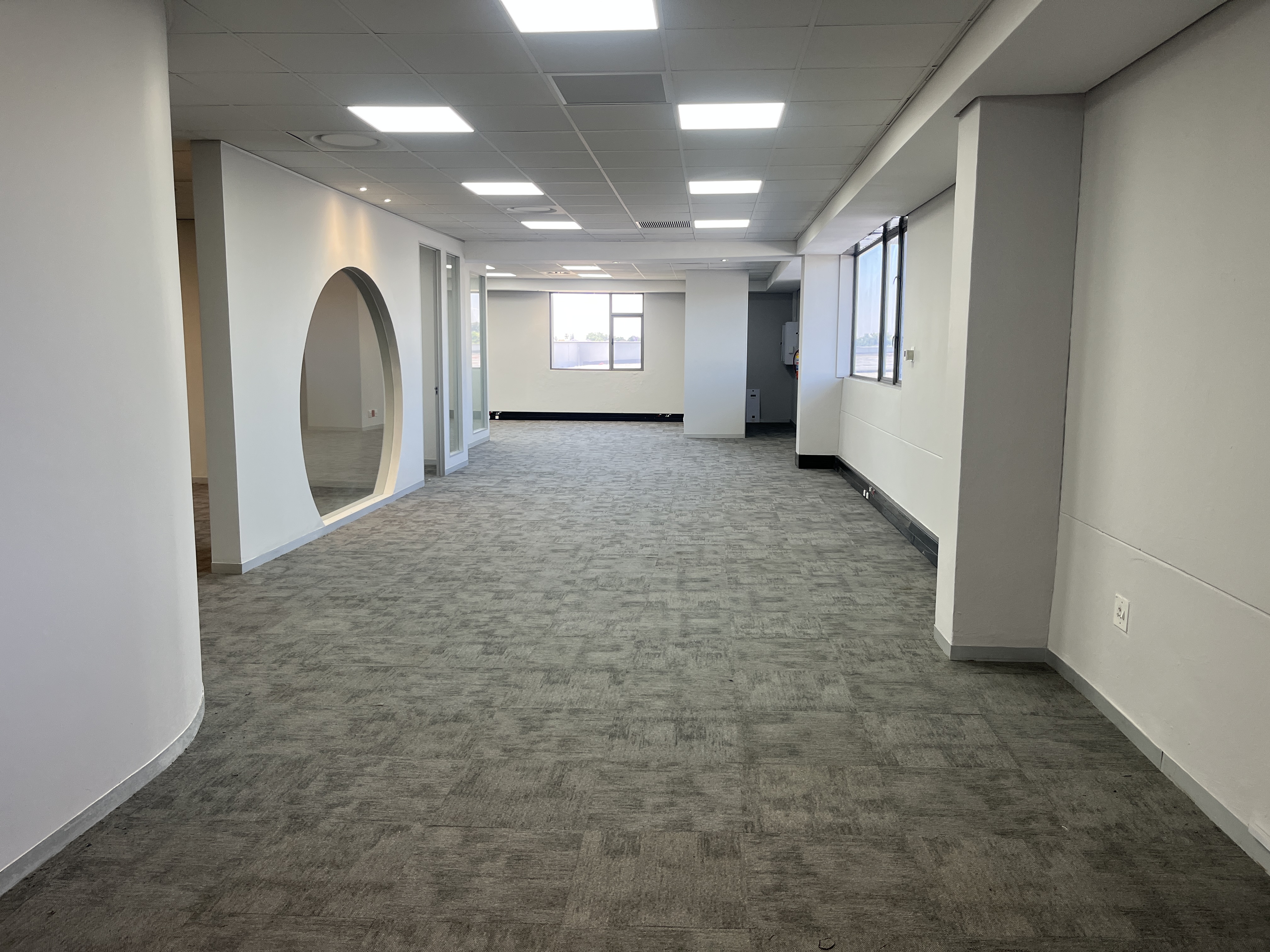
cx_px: 635
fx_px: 954
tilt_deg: -6.3
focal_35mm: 26
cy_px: 476
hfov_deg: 67.3
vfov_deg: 53.1
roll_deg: -0.3
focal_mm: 5.1
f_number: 1.6
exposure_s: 1/100
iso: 80
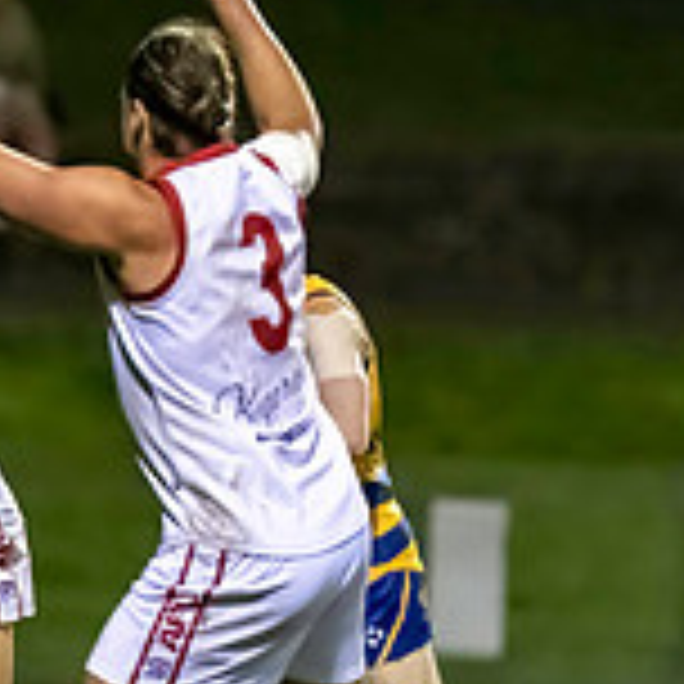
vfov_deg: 1.7
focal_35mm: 1060
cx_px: -352
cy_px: 508
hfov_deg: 1.7
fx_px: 23697
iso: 10000
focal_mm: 220
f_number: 2.8
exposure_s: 1/1250
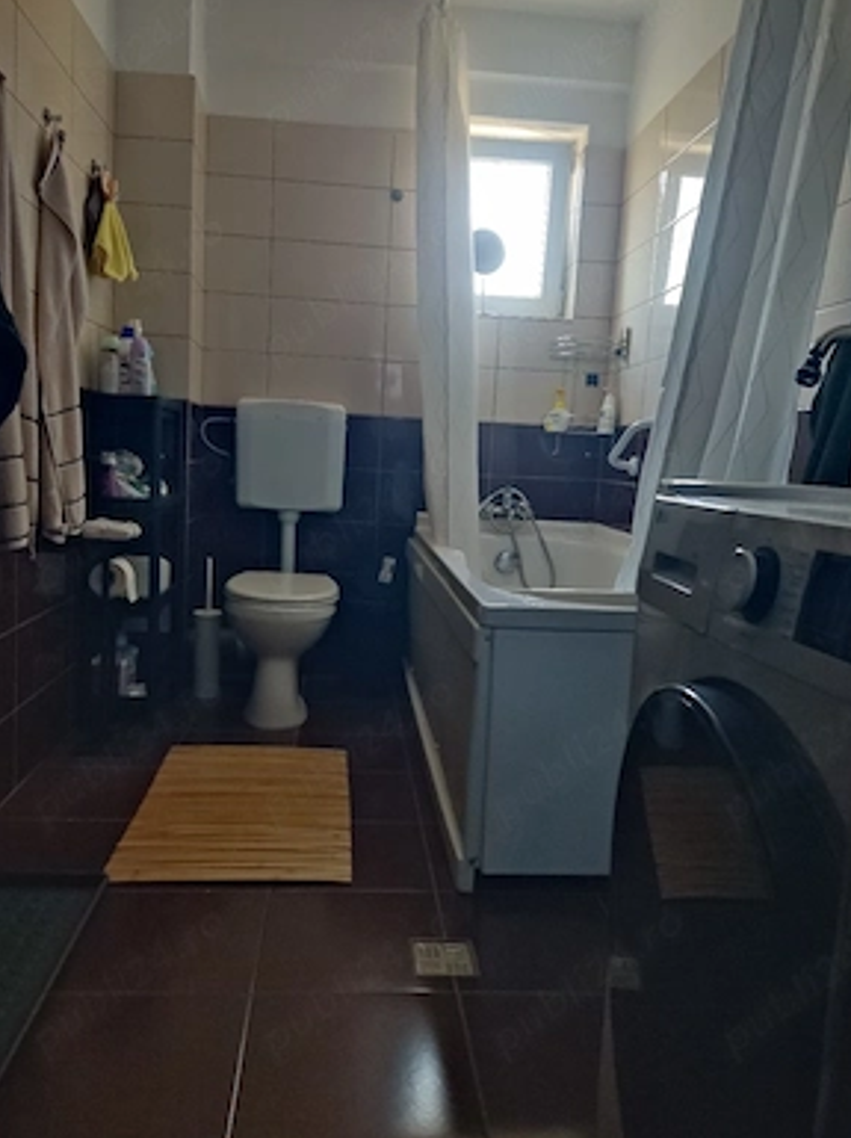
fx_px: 854
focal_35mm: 26
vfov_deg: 67.3
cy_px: 556
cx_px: 417
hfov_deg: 53.0
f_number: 1.79
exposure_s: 1/33
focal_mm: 4.71
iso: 702
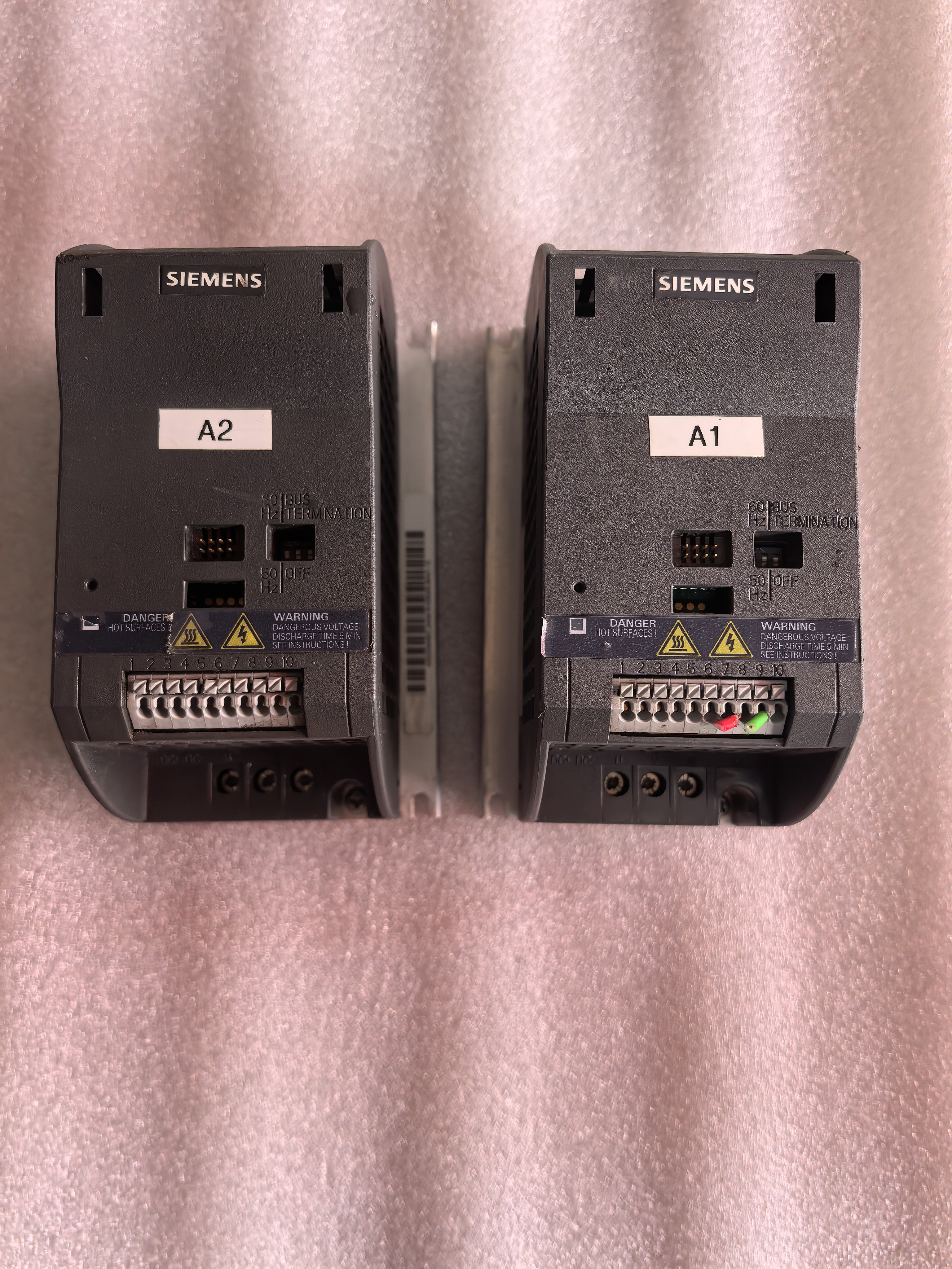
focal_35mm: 27
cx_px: 476
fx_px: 990
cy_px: 634
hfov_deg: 51.4
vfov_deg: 65.3
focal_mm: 6.98
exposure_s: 1/50
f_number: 2
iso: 250
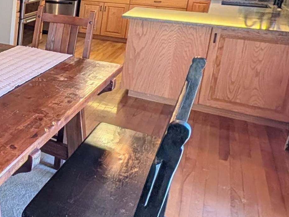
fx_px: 334
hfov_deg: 28.9
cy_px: 20
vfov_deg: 34.0
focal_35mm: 40
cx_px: -145
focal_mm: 2.02
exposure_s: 1/60
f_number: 1.7
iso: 44
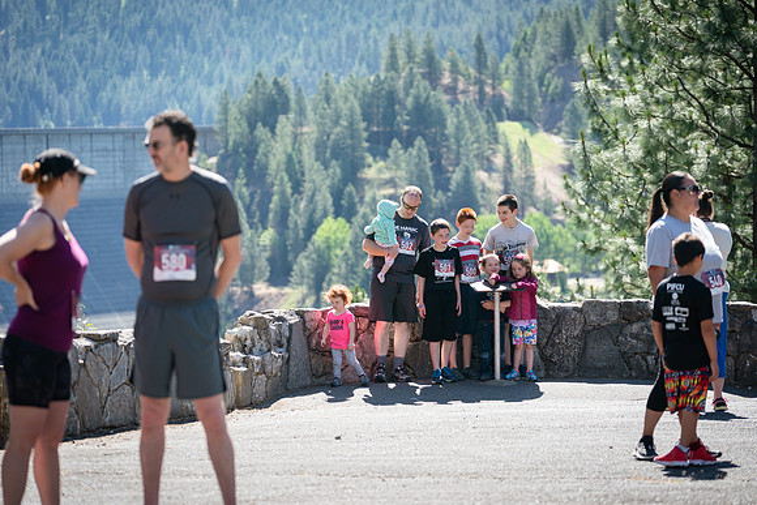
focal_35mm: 151
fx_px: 3183
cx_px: 378
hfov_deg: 13.6
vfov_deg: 9.1
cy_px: 252
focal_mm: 150
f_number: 4
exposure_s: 1/500
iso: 200
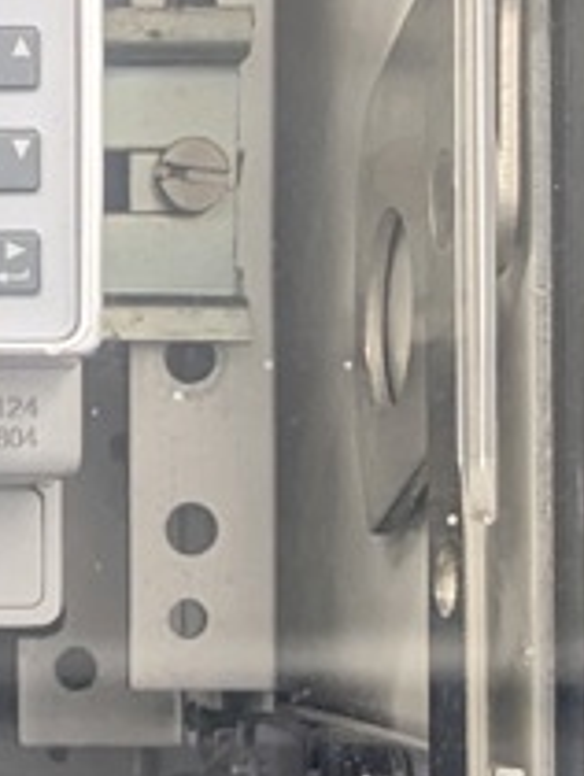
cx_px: -292
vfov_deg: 12.8
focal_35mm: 154
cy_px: 495
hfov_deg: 9.4
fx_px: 3457
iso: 207
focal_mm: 4.38
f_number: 1.73
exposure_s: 1/99.9
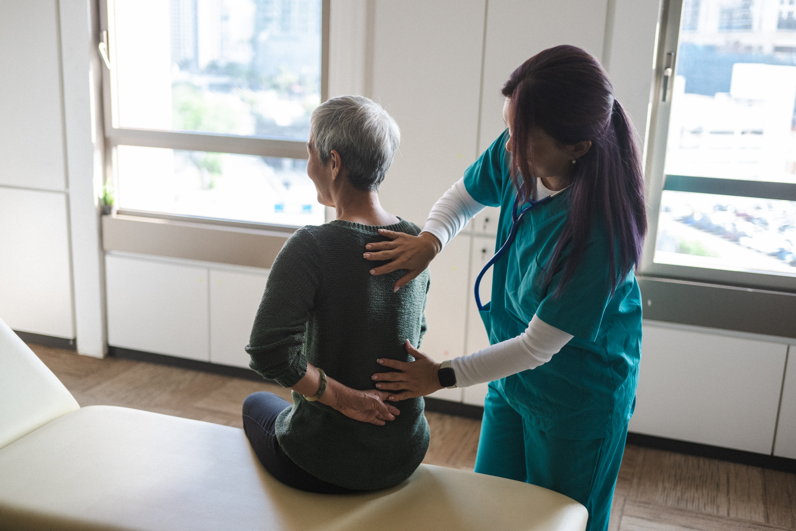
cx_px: 398
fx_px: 884
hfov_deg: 48.5
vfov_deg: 33.4
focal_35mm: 40
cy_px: 266
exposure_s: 1/640
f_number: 2
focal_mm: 40
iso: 1250
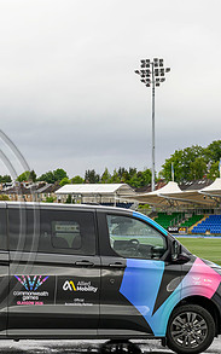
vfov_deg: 20.2
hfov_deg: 12.2
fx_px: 993
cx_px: -85
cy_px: 220
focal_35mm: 103
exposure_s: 1/160
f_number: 9
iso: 250
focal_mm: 51
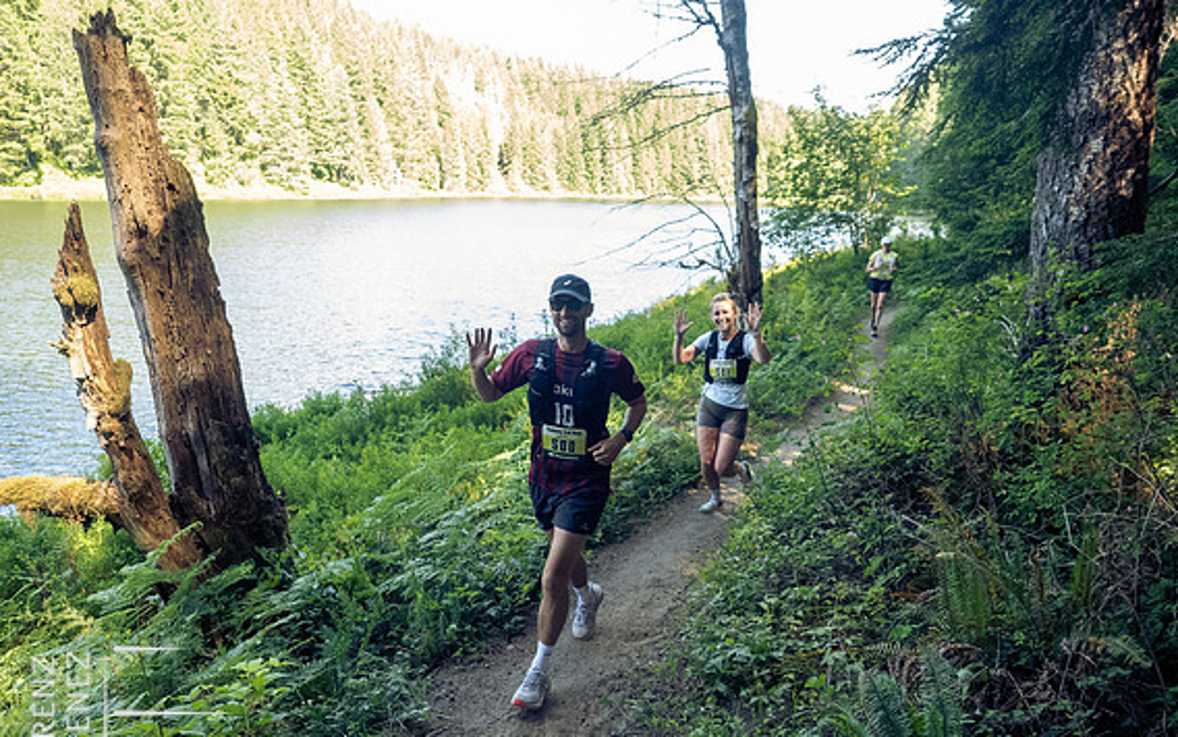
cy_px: 420
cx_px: 599
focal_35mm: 26
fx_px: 835
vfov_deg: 47.5
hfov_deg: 70.4
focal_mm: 12
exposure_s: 1/1000
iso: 2500
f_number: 2.8
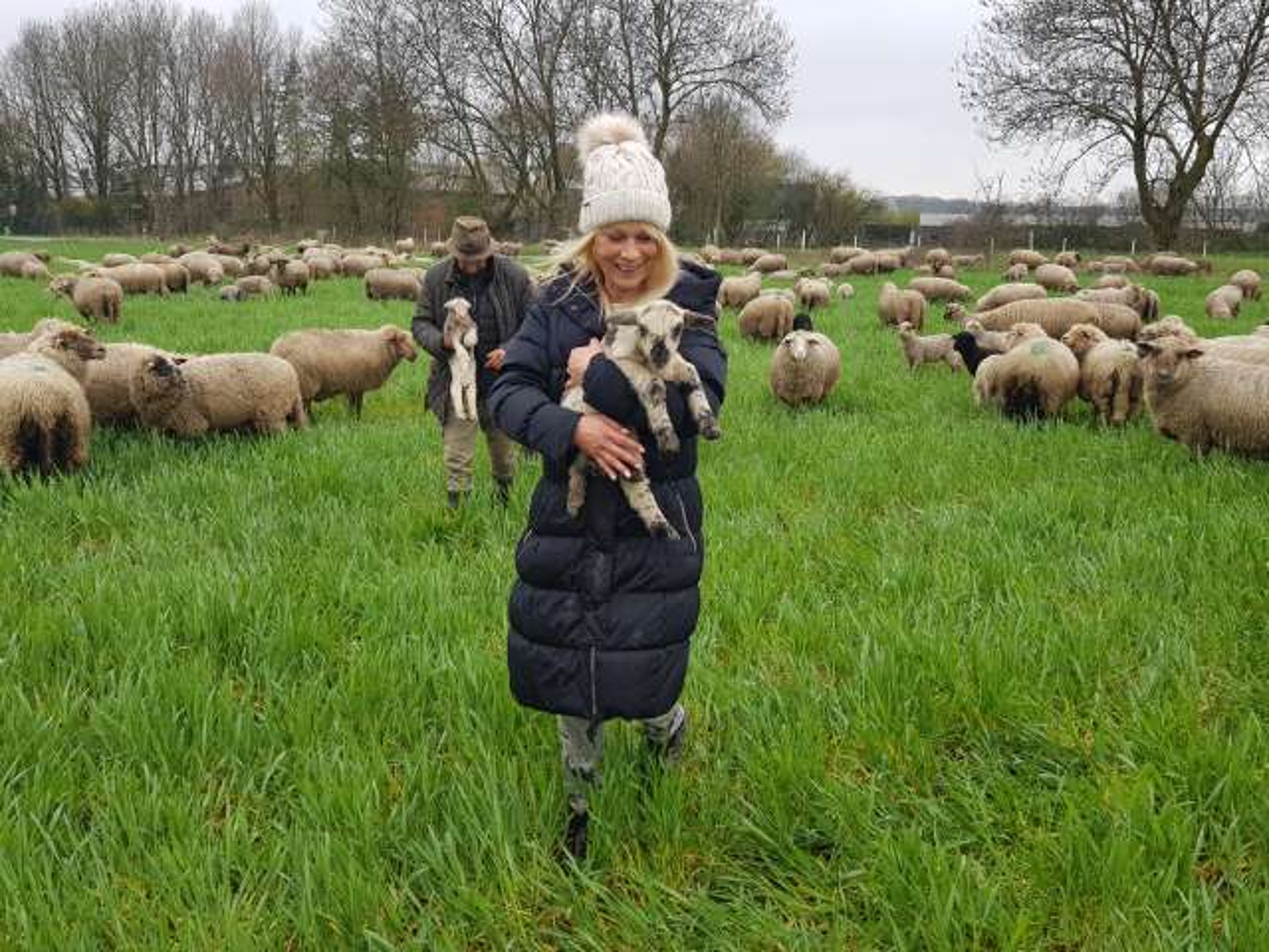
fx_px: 953
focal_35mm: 26
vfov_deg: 53.1
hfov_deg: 67.3
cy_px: 476
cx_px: 634
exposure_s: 1/138
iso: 40
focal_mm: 4.2
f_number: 1.7
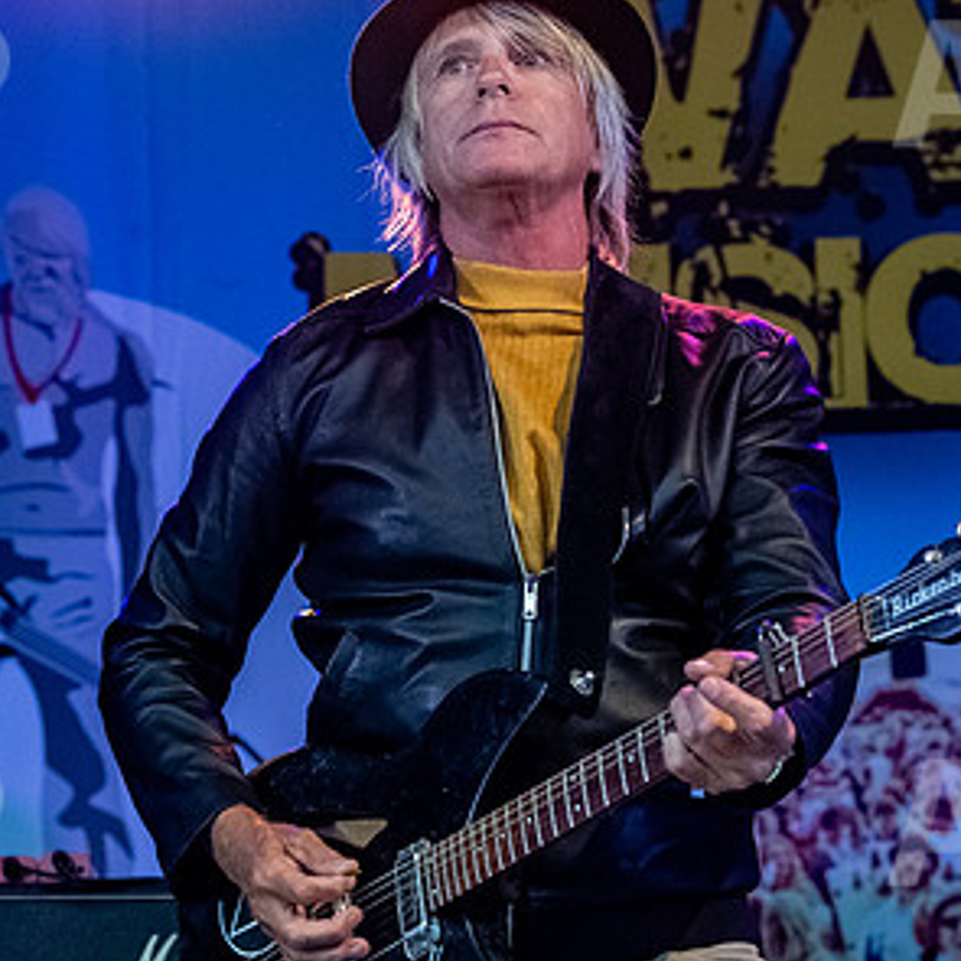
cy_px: 470
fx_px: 5025
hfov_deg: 10.9
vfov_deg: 10.9
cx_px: 472
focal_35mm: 160
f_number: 5.6
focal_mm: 92
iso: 6400
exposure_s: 1/640
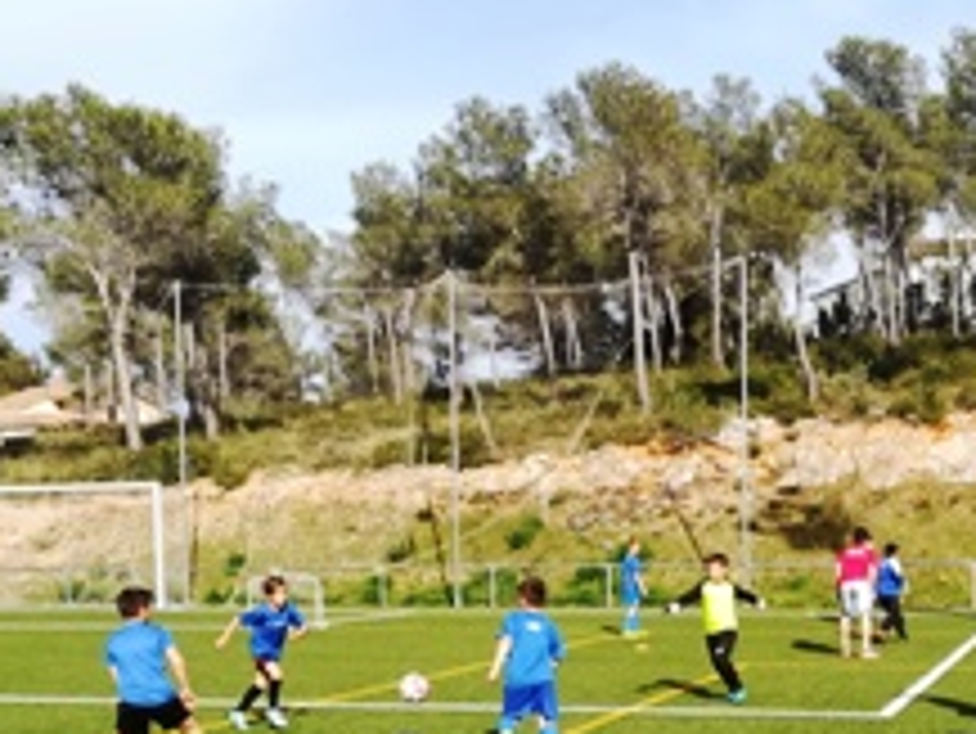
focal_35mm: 60
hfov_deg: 31.8
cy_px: 610
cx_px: 684
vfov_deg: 24.0
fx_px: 1693
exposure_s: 1/687
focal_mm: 3.83
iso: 50
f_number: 2.2
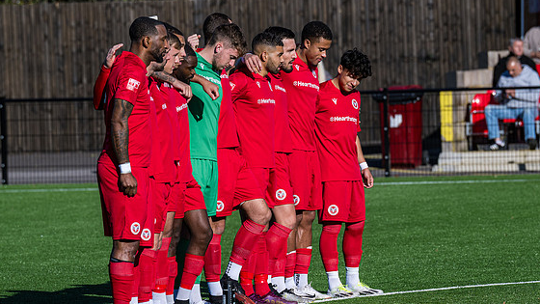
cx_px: 270
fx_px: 5427
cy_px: 181
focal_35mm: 379
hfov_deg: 5.7
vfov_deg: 3.2
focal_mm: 200
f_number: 5
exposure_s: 1/2500
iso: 200
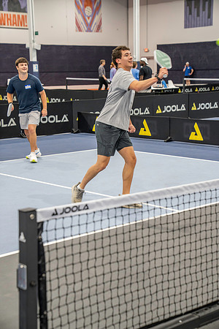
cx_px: 110
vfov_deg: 28.8
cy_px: 164
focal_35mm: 70
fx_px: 639
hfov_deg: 19.5
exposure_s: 1/160
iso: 1600
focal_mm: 70
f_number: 4
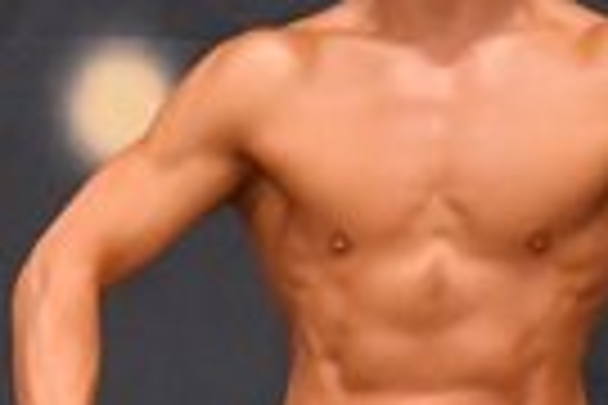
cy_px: 580
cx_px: -489
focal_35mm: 1250
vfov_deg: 1.1
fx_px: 21109
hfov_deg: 1.6
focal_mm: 145
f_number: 5.6
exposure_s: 1/400
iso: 6400
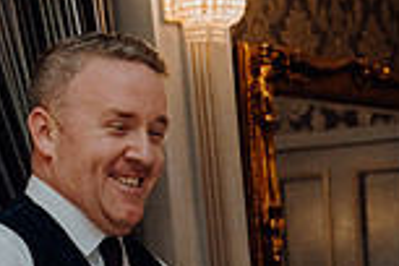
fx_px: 1973
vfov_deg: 7.5
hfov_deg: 11.5
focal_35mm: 178
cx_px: 357
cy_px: 494
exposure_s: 1/160
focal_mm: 47
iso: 2500
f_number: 3.5
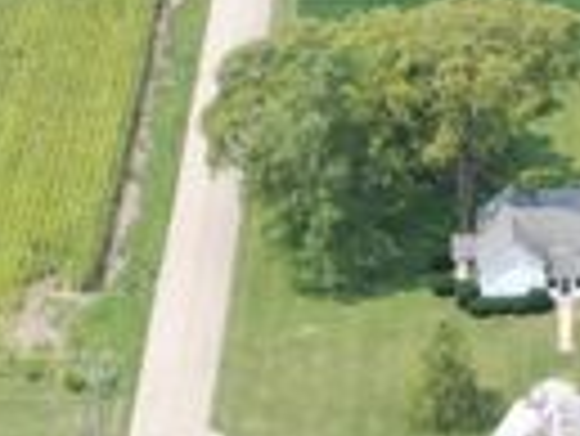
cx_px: 522
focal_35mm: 186
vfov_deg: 8.0
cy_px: 276
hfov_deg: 10.6
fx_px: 3119
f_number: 3.8
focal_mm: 8.6
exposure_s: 1/320
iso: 100
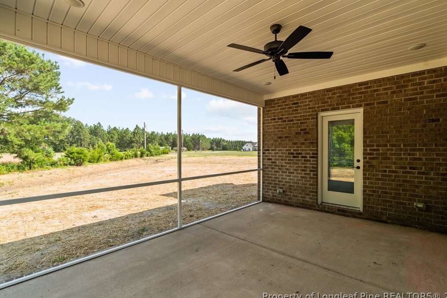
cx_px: 232
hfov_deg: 93.2
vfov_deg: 70.4
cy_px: 145
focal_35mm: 17
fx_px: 211
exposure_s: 1/200
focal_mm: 16
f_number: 7.1
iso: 400
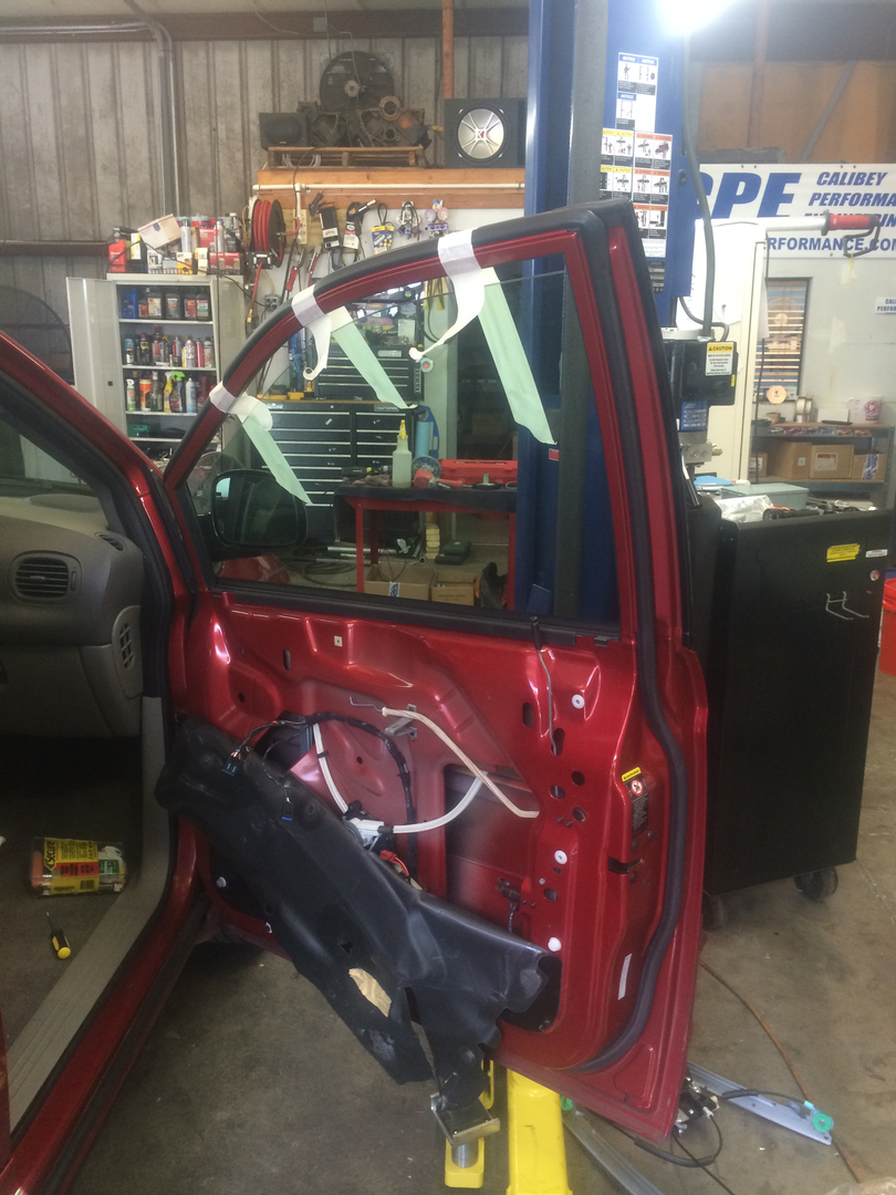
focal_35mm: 30
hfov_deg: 46.8
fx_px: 1035
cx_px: 448
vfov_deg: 60.0
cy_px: 598
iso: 125
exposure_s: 1/30
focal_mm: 4.12
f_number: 2.2
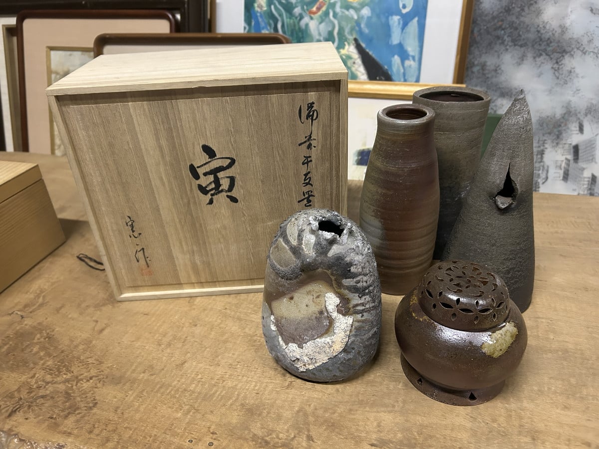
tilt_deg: -32.1
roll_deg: +3.5
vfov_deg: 53.1
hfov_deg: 67.3
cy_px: 224
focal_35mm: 26
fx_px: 450
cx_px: 300
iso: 500
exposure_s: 1/40
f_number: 1.5
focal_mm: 5.7
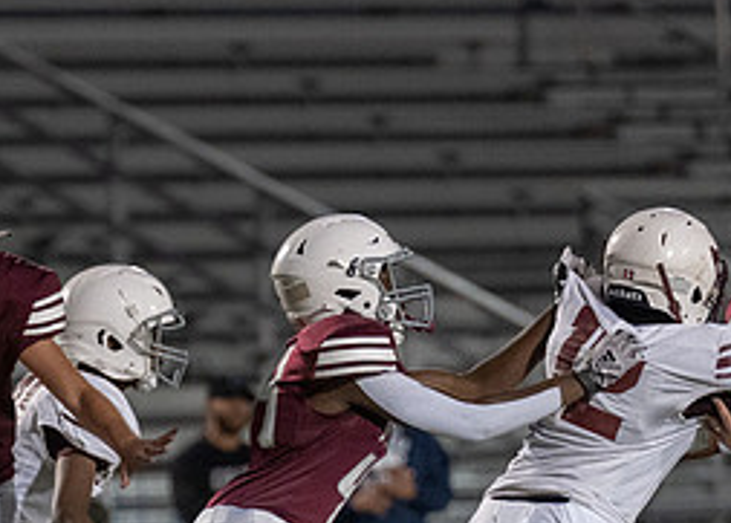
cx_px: 31
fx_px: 17345
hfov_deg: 2.4
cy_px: 423
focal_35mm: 835
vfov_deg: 1.7
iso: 1250
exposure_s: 1/1000
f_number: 2.8
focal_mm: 200
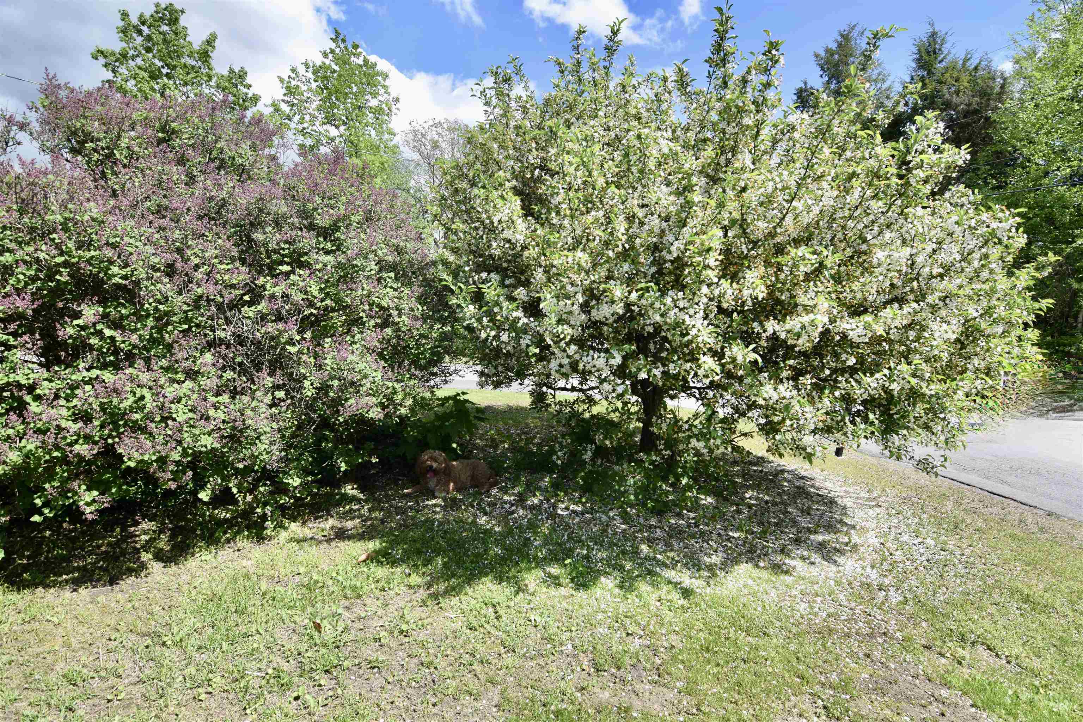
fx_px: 496
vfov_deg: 72.1
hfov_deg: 95.0
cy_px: 361
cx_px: 542
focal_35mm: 16
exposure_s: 1/320
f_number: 9
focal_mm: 11
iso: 200
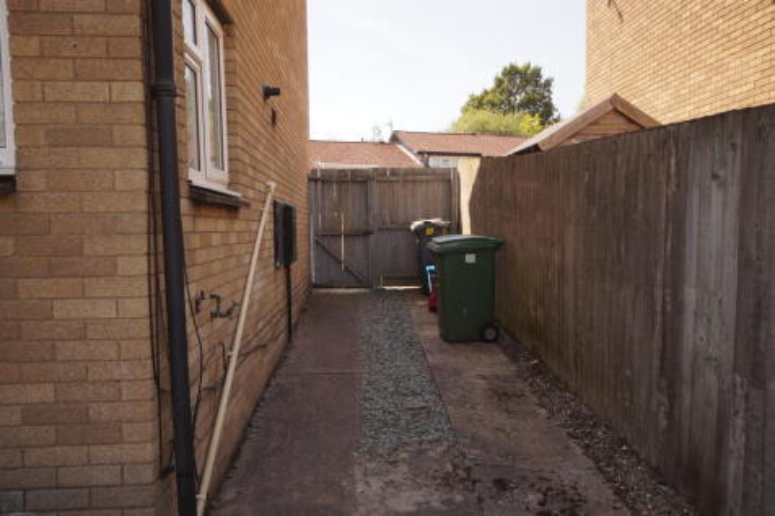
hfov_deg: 61.9
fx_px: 646
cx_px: 388
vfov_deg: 43.6
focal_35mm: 30
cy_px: 258
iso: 100
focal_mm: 20
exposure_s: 1/160
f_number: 5.6
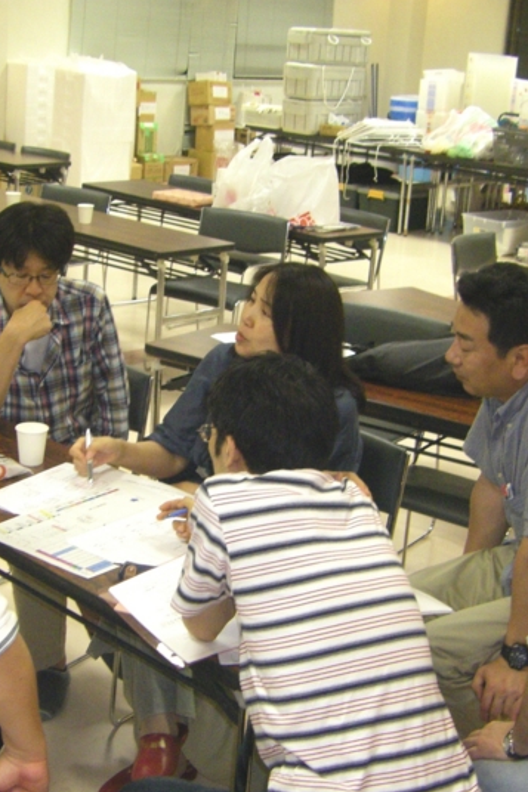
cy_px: 427
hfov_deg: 23.0
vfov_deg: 33.9
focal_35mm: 59
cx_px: 226
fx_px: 1299
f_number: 3.5
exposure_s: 1/50
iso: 400
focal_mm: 6.3
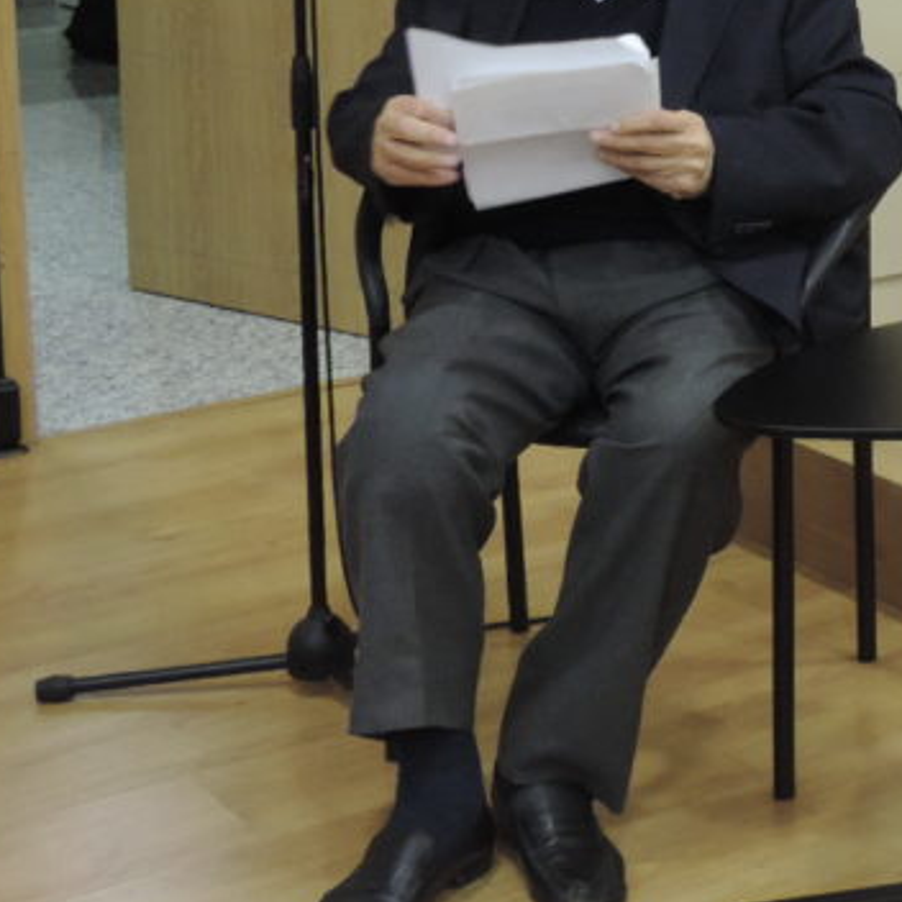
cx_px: 907
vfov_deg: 18.9
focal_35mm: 90
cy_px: 49
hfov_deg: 18.8
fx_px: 2653
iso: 400
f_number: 3.3
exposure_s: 1/25
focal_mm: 6.2
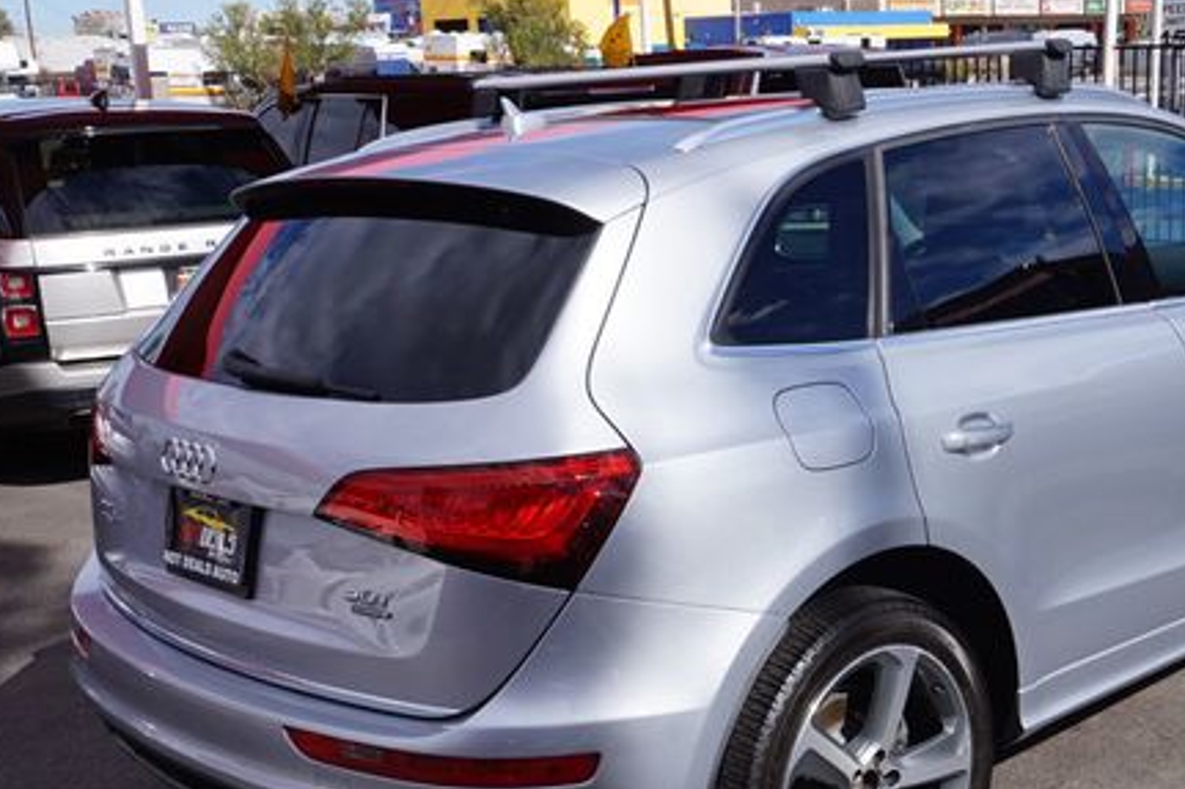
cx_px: 795
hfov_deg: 39.8
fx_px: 1612
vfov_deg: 27.4
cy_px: 509
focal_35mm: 49
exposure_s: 1/100
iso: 100
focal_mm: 22
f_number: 14
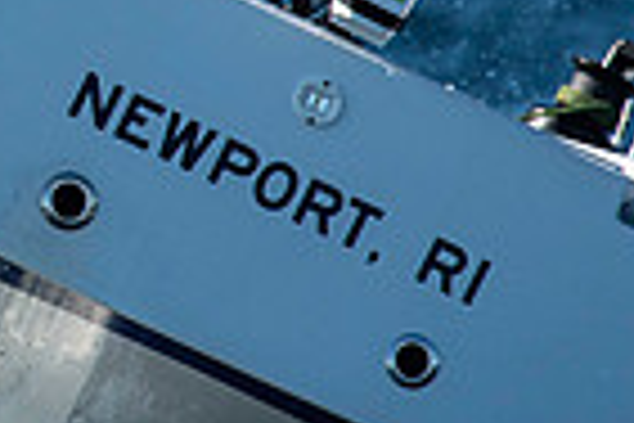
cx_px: -562
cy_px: -416
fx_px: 32578
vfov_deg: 0.7
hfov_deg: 1.1
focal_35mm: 1850
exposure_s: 1/2500
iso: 320
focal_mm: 300
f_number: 5
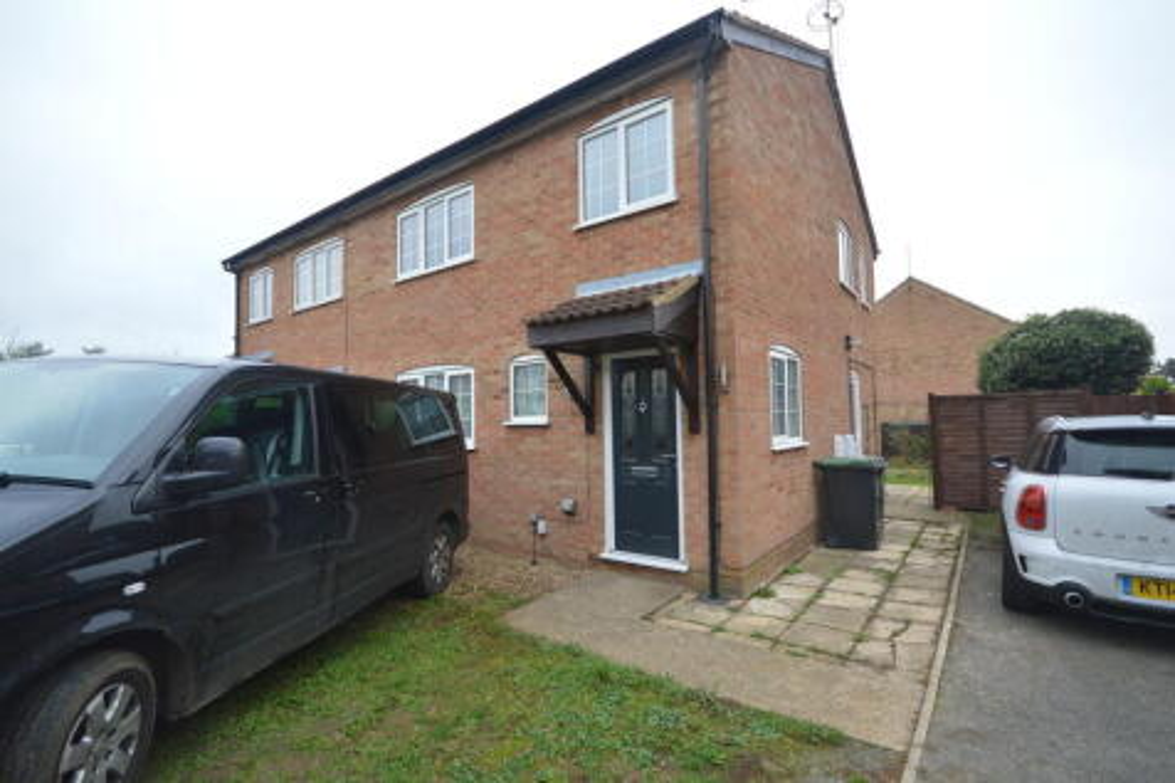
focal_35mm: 15
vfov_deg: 77.3
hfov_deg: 100.4
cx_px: 588
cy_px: 392
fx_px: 489
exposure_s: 1/125
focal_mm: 10
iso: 400
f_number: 5.6
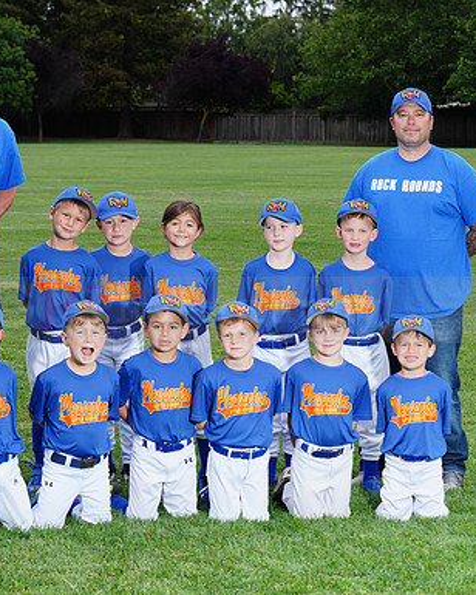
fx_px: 1743
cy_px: 298
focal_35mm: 99
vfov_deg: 19.4
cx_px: 193
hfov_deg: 15.5
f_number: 8
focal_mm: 70
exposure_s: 1/200
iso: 200
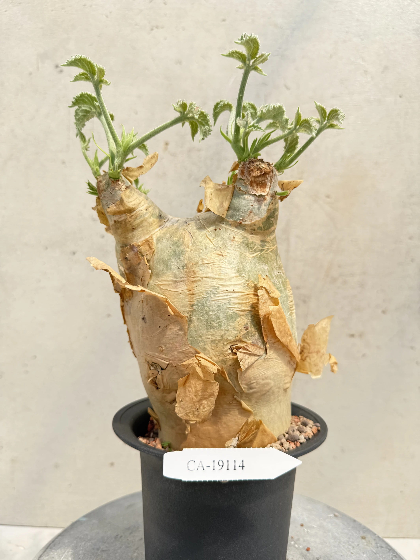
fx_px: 388
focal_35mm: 24
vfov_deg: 71.6
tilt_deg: +0.7
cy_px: 280
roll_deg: -1.4
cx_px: 210
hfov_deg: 56.8
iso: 80
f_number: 1.78
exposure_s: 1/419
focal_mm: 6.76
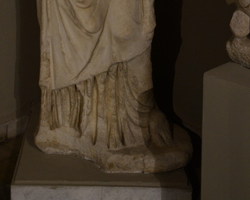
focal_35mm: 71
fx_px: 525
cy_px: -76
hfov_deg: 26.6
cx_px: 76
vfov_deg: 19.5
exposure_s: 1/15
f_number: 3.5
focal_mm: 22
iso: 1000
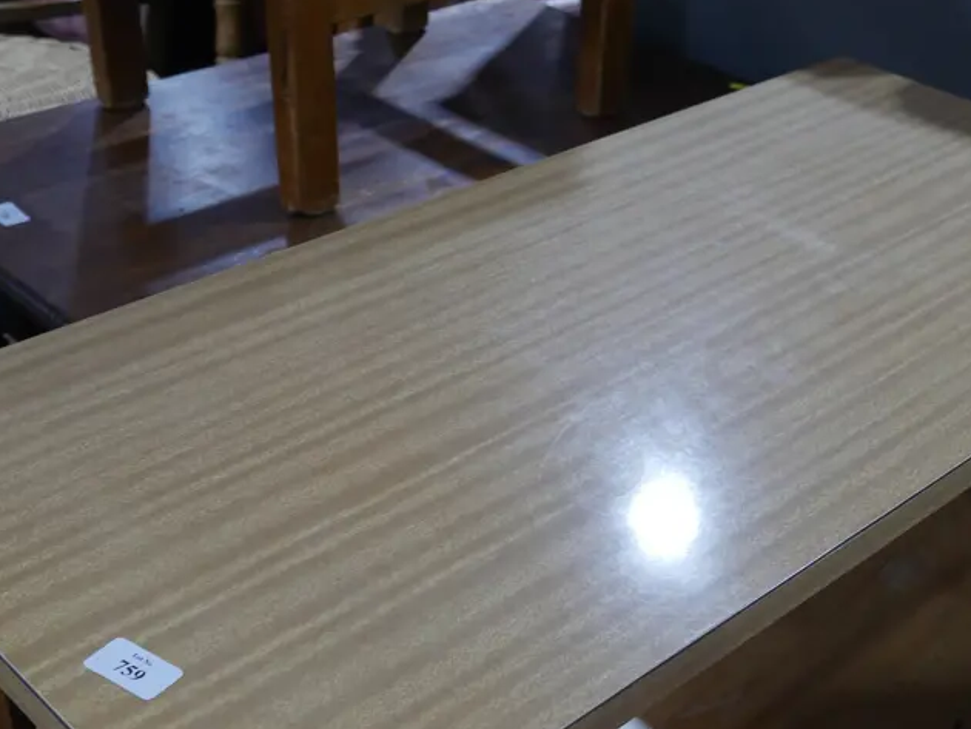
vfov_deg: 27.8
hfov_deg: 36.7
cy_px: 500
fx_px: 1459
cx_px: 555
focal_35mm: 52
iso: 500
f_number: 3.6
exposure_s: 1/60
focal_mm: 16
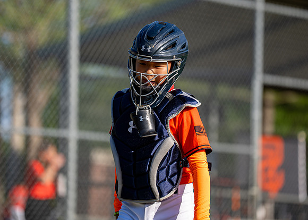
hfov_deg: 9.4
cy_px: 103
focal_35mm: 213
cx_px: 153
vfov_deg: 6.7
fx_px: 1867
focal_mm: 178
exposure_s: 1/1600
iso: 100
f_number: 2.8
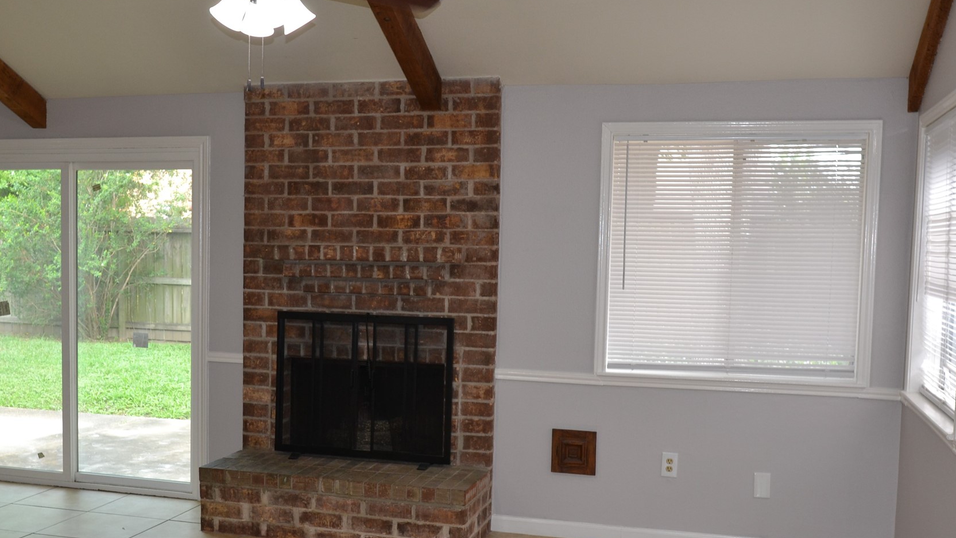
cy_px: 335
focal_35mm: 41
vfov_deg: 28.9
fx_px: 1039
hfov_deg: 49.1
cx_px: 389
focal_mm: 20
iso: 400
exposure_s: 1/60
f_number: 4
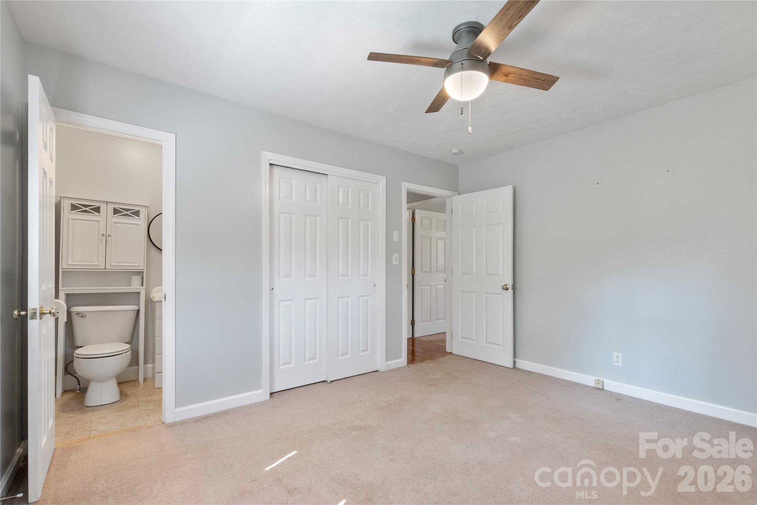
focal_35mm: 15
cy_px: 252
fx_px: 315
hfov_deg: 100.4
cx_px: 378
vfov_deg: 77.3
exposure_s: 1/3
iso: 800
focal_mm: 10
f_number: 8
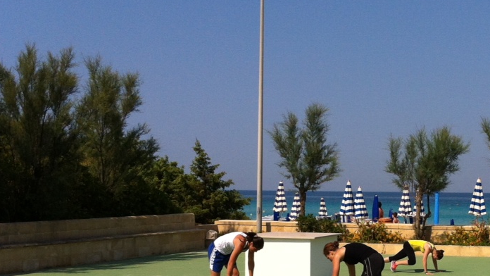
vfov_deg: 17.0
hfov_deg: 29.3
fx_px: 910
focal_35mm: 70
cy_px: 251
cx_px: 409
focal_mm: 3.85
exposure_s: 1/2011
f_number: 2.8
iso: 80
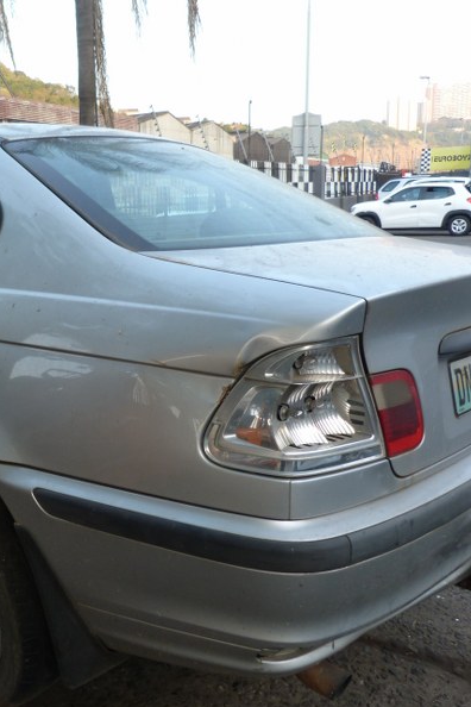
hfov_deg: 36.5
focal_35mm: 35
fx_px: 687
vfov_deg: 54.4
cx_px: 90
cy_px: 356
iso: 80
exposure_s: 1/60
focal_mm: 4.5
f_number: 2.8
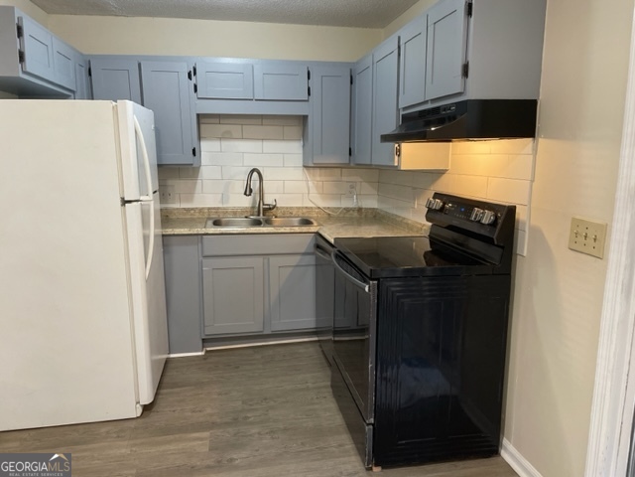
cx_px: 318
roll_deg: +0.0
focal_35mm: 26
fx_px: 477
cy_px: 238
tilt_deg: -8.8
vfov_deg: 53.1
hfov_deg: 67.3
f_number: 1.6
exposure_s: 1/60
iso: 200
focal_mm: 4.2
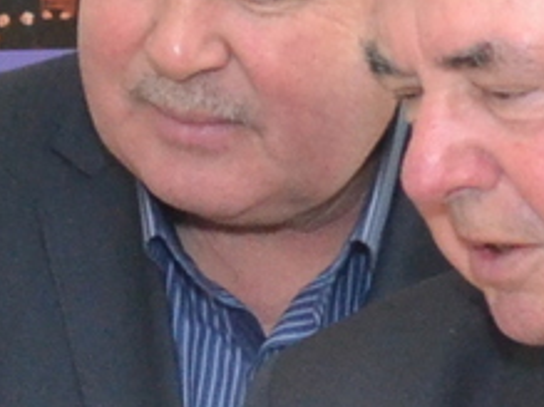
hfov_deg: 7.2
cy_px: 581
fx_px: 4304
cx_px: 191
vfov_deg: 5.4
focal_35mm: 274
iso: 1800
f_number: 5.6
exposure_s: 1/250
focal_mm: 26
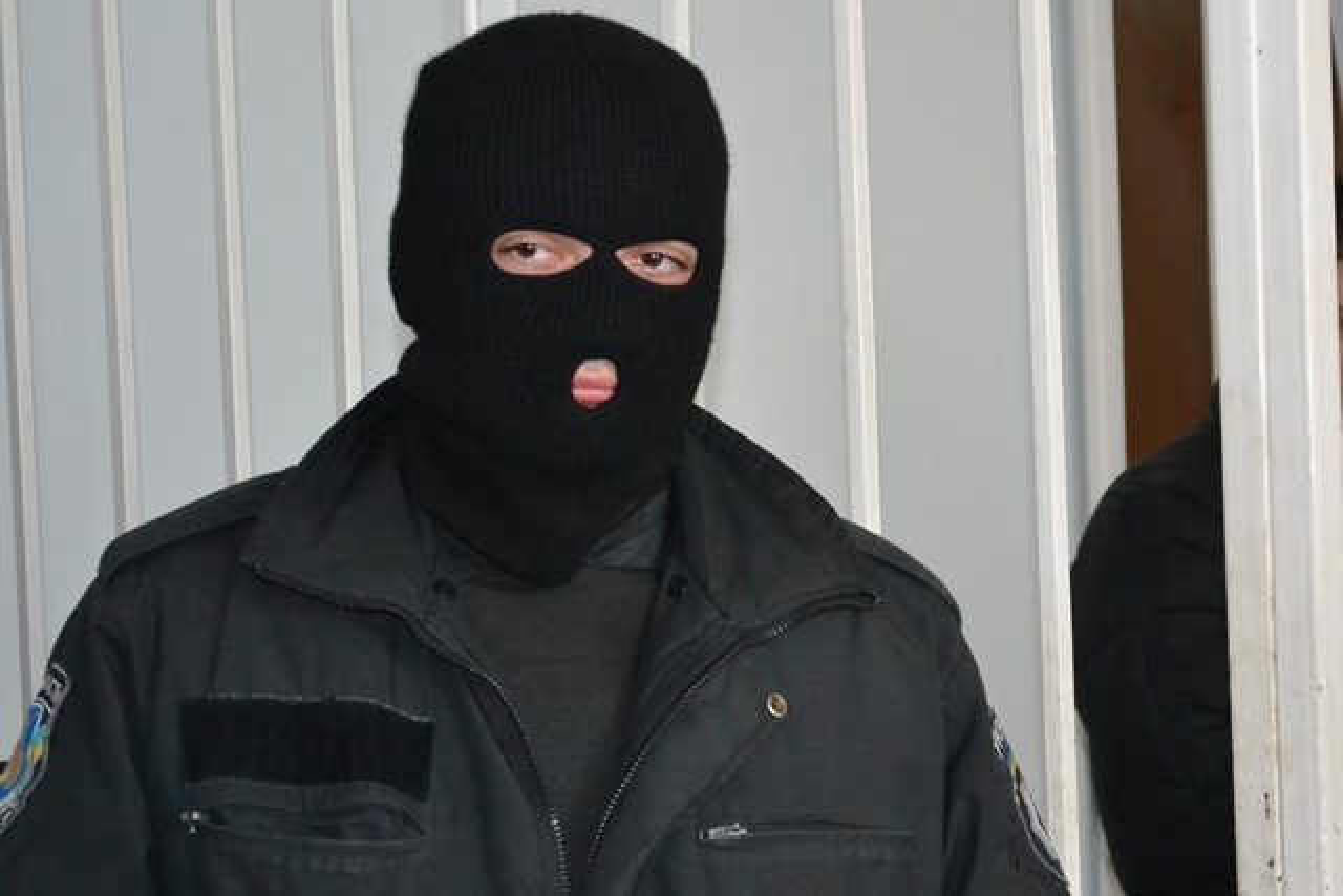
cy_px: 448
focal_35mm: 82
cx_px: 672
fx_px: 3078
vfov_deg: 16.6
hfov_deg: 24.6
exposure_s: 1/60
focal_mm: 55
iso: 3200
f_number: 5.6
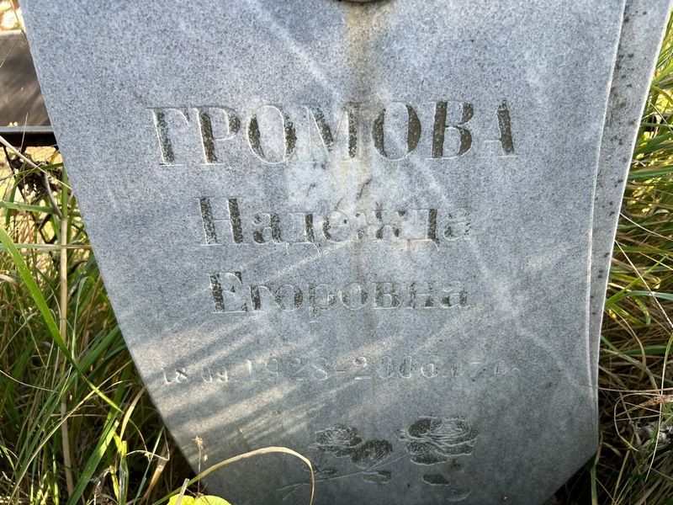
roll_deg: +3.0
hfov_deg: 67.3
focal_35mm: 26
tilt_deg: -32.1
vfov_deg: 53.1
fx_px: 505
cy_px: 252
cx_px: 336
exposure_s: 1/300
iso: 50
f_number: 1.5
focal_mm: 5.7
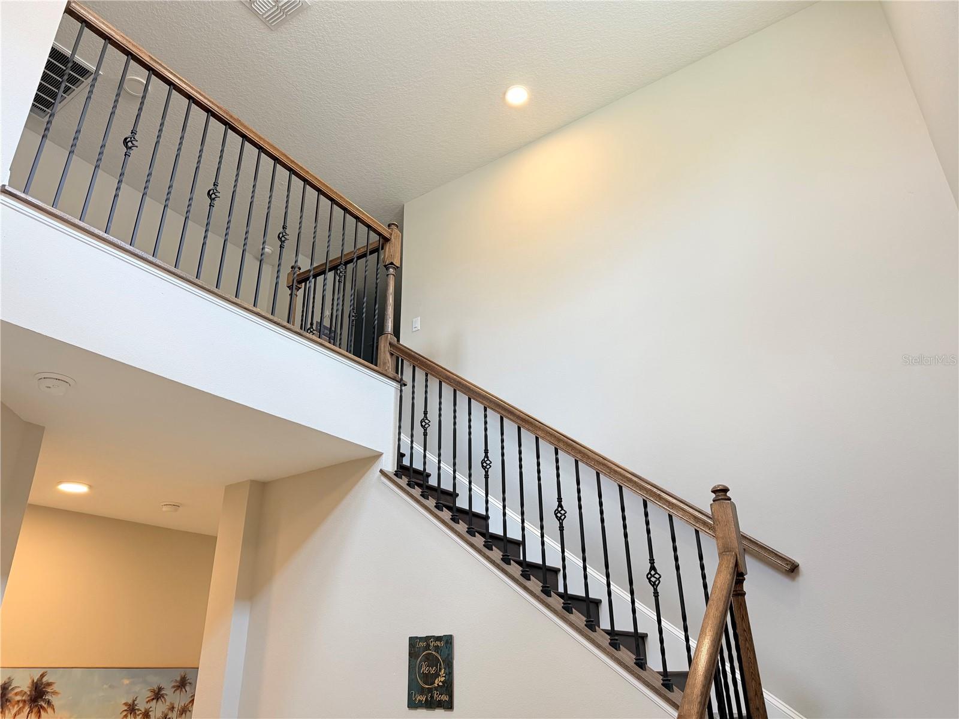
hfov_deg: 71.6
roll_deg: +1.7
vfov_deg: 56.8
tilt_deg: +25.2
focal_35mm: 24
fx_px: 665
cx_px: 480
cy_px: 360
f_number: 1.78
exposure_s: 1/120
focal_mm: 6.76
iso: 125
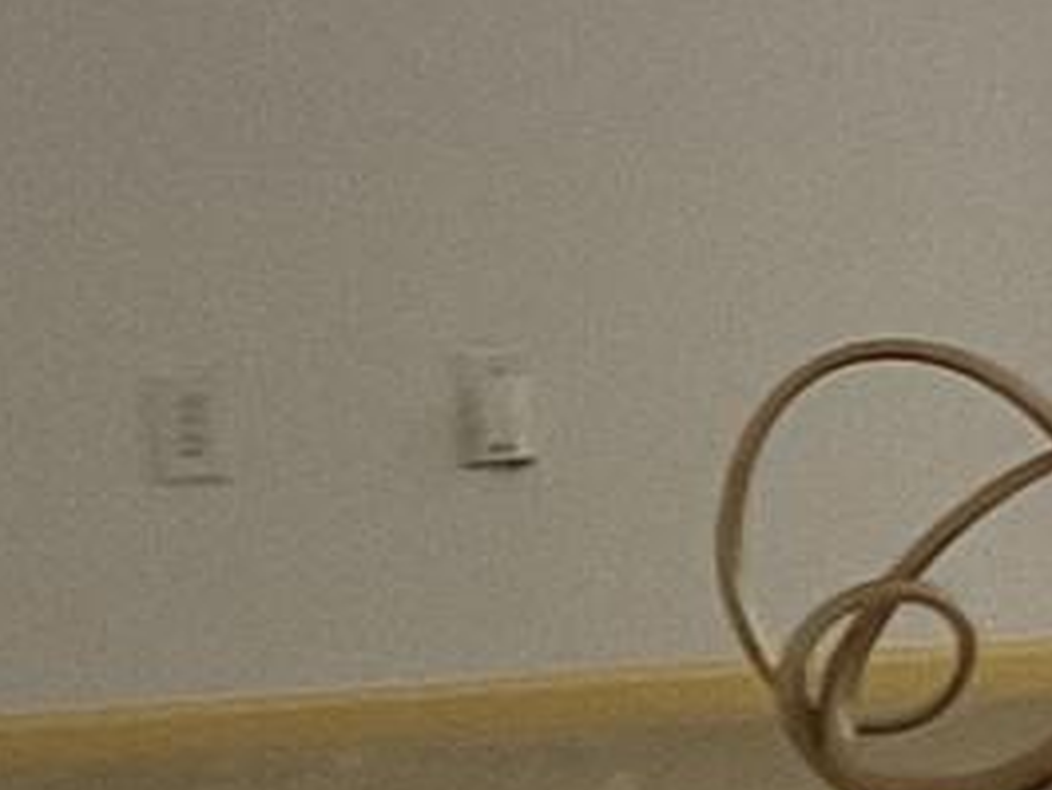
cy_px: -111
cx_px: 2203
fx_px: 6811
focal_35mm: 224
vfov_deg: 6.6
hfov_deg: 8.3
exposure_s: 1/60
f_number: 1.8
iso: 200
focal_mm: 3
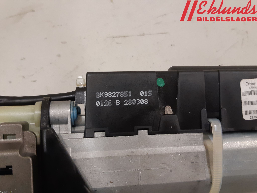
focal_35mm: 26
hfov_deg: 67.3
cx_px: 128
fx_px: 193
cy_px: 96
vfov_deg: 53.1
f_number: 1.7
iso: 200
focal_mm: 3.93
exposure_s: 1/60
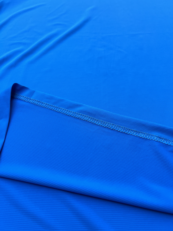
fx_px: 173
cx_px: 86
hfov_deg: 53.1
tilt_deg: -54.7
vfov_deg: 67.3
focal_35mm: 26
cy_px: 116
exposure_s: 1/1058
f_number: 1.5
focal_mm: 5.7
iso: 50
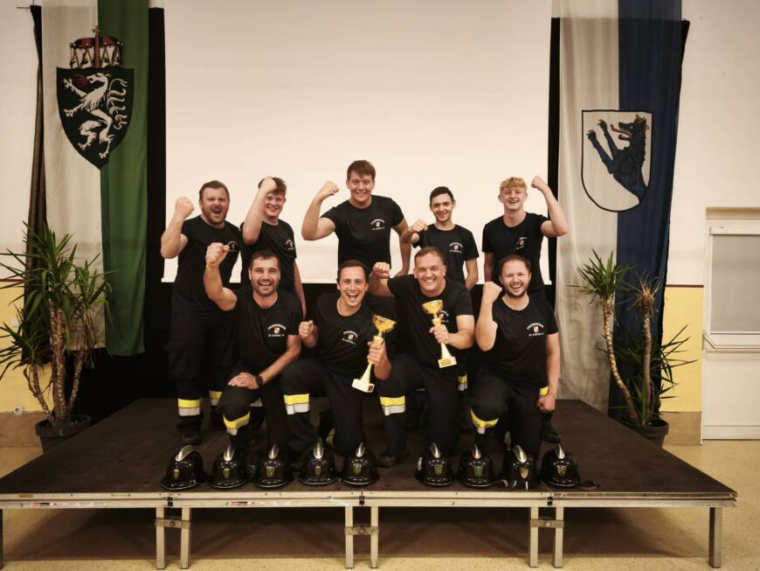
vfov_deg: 58.9
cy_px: 286
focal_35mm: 23
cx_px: 380
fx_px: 505
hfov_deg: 73.9
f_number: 1.62
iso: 400
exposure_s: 1/50
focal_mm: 6.45
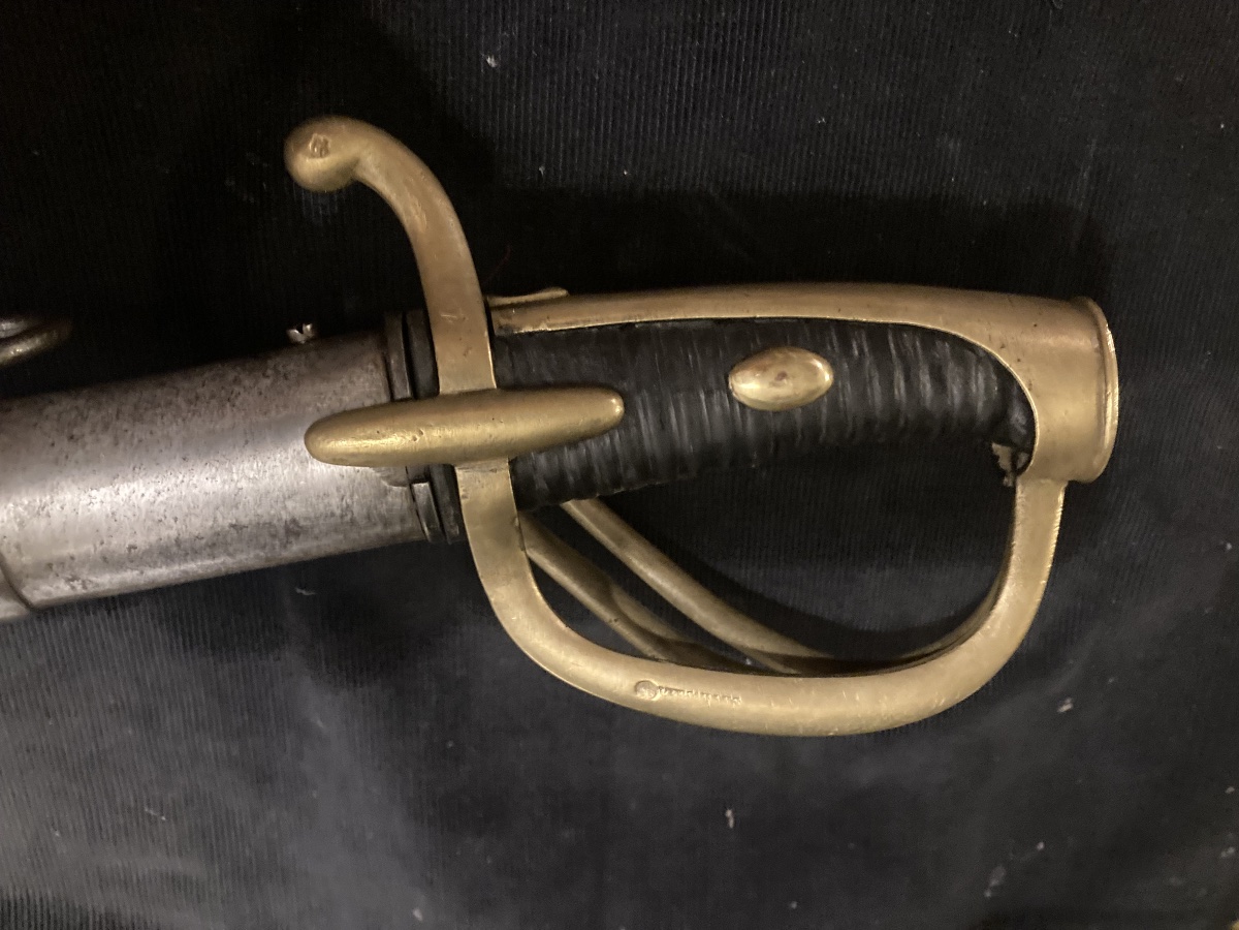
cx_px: 620
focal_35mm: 28
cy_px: 465
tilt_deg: -65.8
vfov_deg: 49.7
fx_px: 1002
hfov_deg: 63.4
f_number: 1.8
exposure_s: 1/17
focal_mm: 3.99
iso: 640
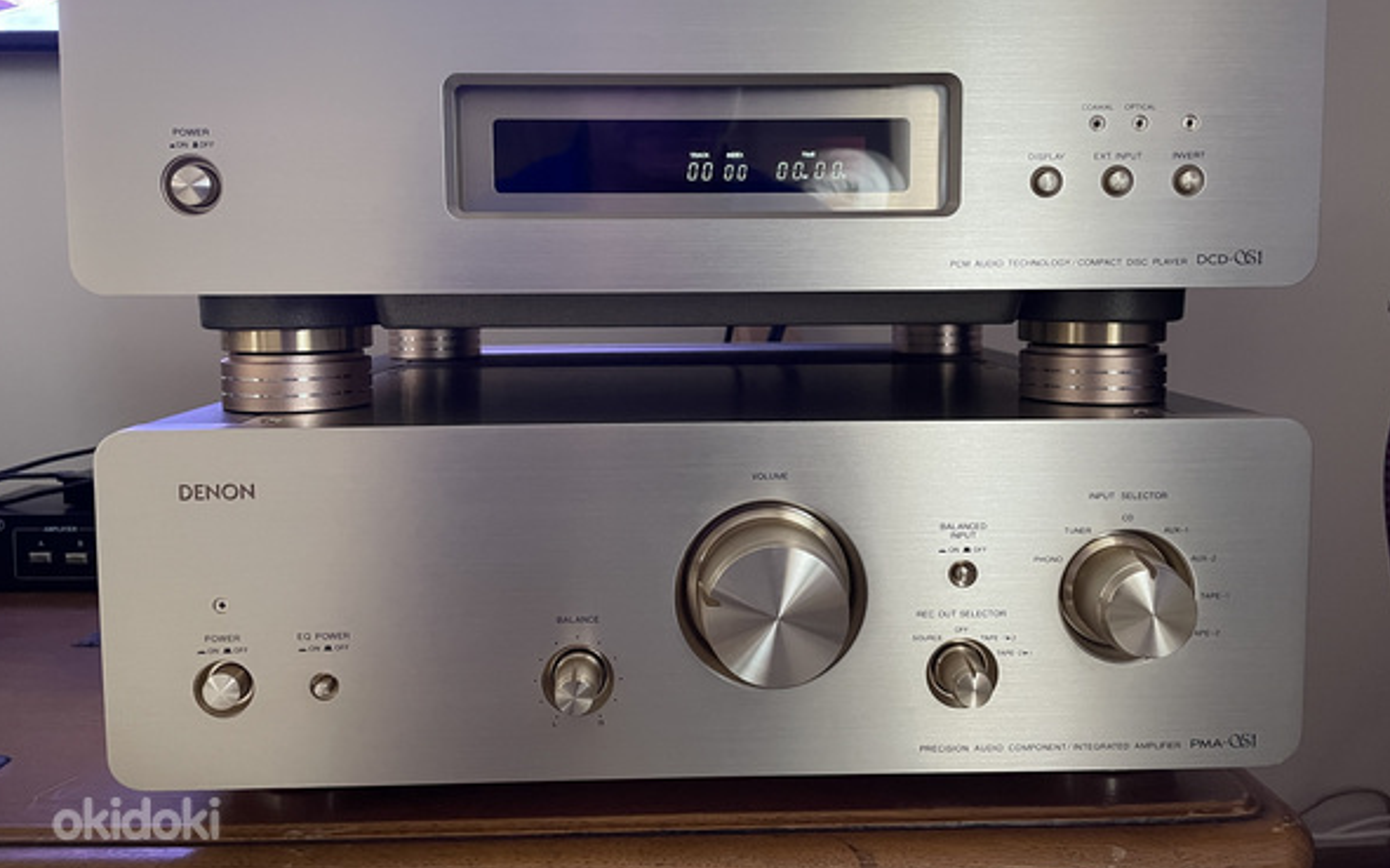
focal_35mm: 28
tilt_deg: -4.6
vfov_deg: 44.4
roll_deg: +0.1
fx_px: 1060
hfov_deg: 66.5
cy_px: 372
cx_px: 691
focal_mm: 4.2
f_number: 1.6
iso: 500
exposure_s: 1/50
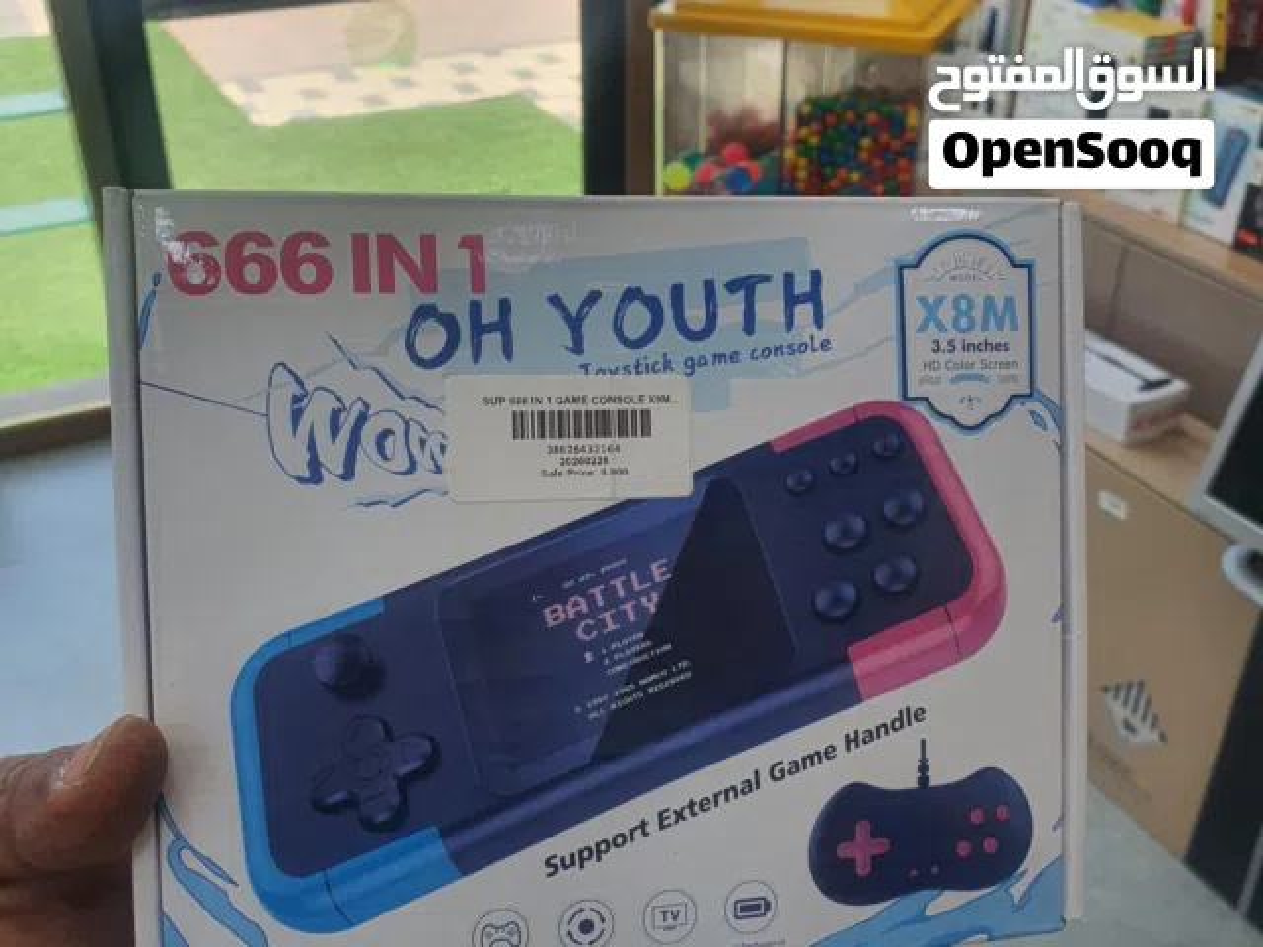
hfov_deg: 67.3
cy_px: 474
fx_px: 949
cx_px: 632
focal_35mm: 26
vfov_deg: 53.1
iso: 50
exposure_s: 1/332
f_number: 2.4
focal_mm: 4.3
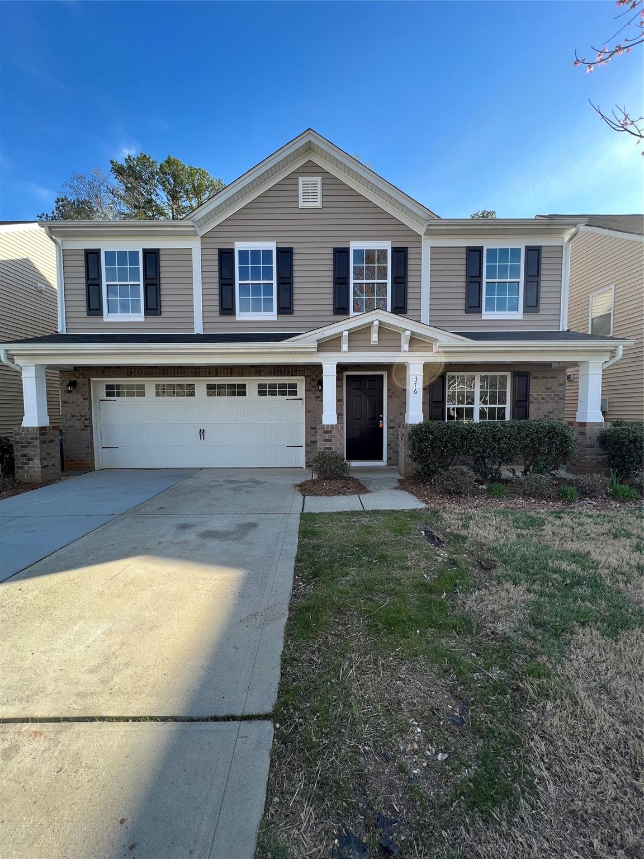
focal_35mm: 13
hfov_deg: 89.9
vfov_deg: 106.2
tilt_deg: -3.1
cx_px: 322
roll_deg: +0.5
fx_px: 322
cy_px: 430
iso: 32
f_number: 1.8
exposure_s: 1/354
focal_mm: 1.57
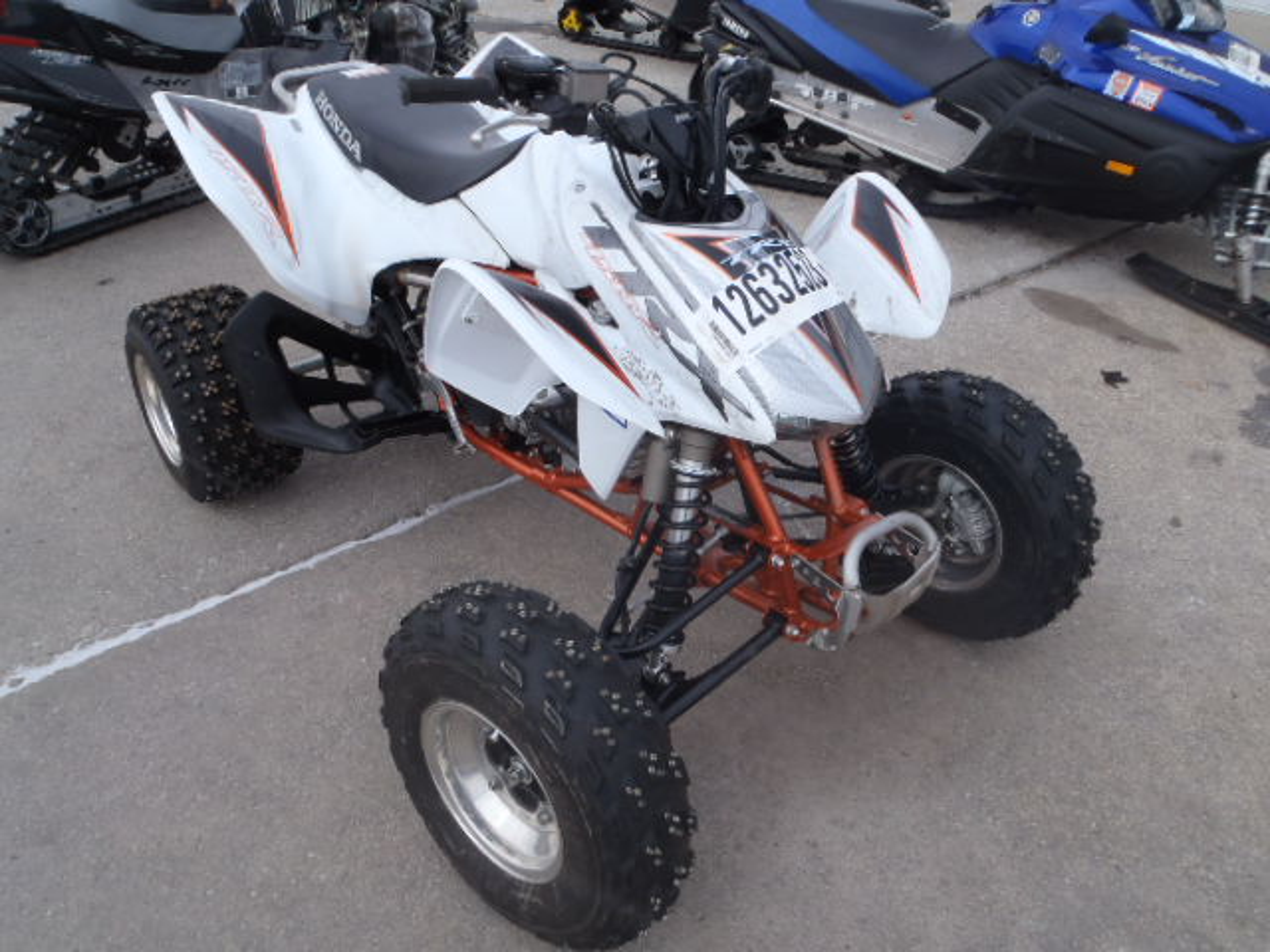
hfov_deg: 63.4
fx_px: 1027
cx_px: 635
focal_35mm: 28
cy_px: 476
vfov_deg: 49.7
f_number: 4.5
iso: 80
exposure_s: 1/320
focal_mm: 5
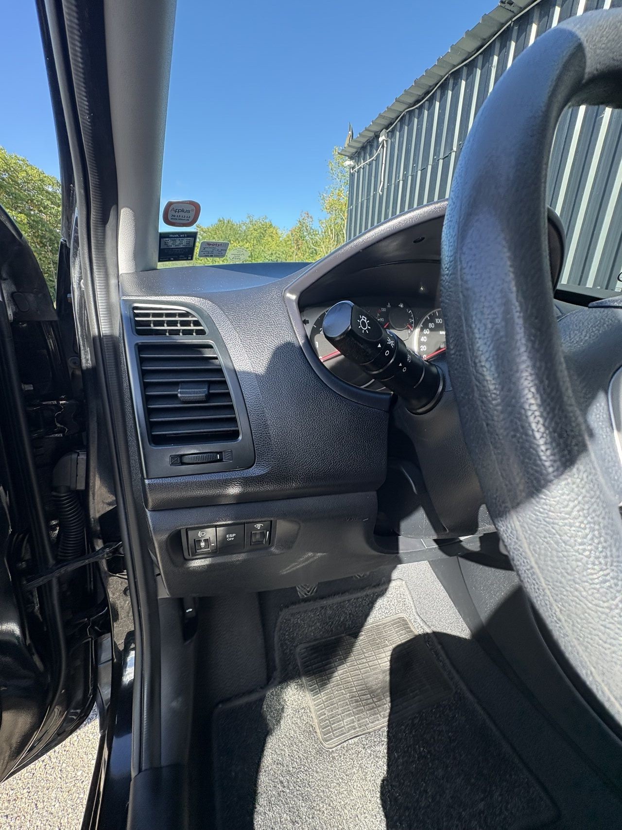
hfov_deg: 85.7
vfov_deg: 102.1
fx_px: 335
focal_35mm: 14
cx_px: 311
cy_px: 415
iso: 64
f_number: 2.2
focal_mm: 2.22
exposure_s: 1/185
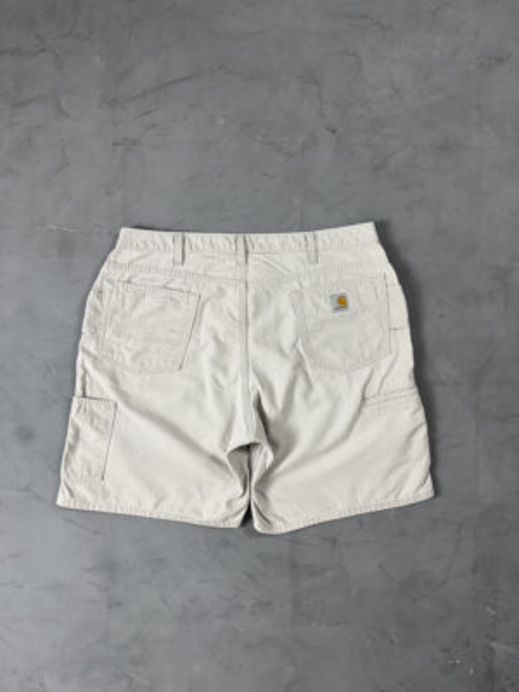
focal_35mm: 24
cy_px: 346
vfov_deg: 71.6
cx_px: 260
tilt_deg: -87.5
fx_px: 480
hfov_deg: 56.8
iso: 125
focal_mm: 6.76
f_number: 1.78
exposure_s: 1/120
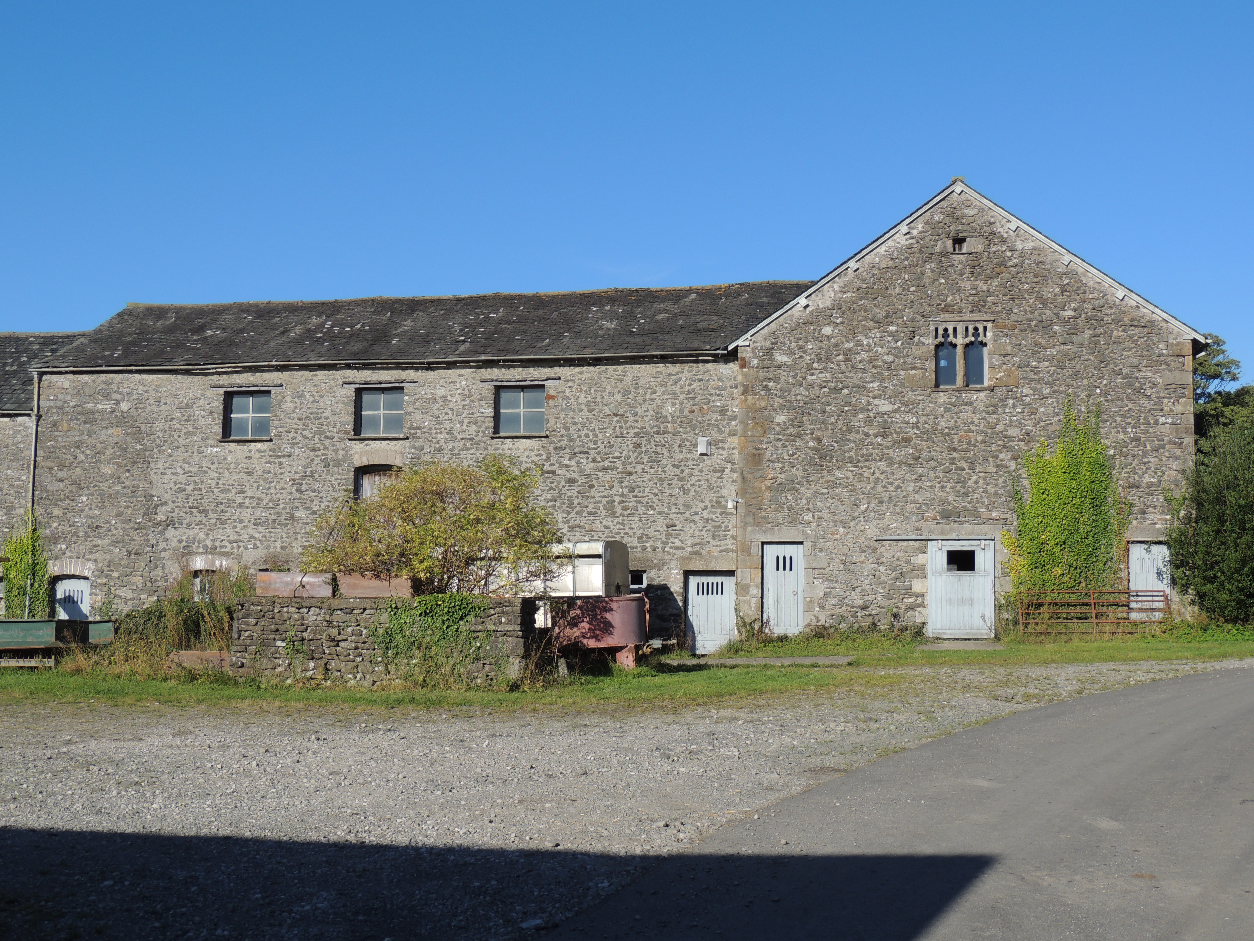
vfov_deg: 33.6
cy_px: 470
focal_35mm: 43
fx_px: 1558
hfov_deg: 43.9
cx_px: 627
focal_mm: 7.6
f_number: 3.4
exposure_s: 1/1250
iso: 100
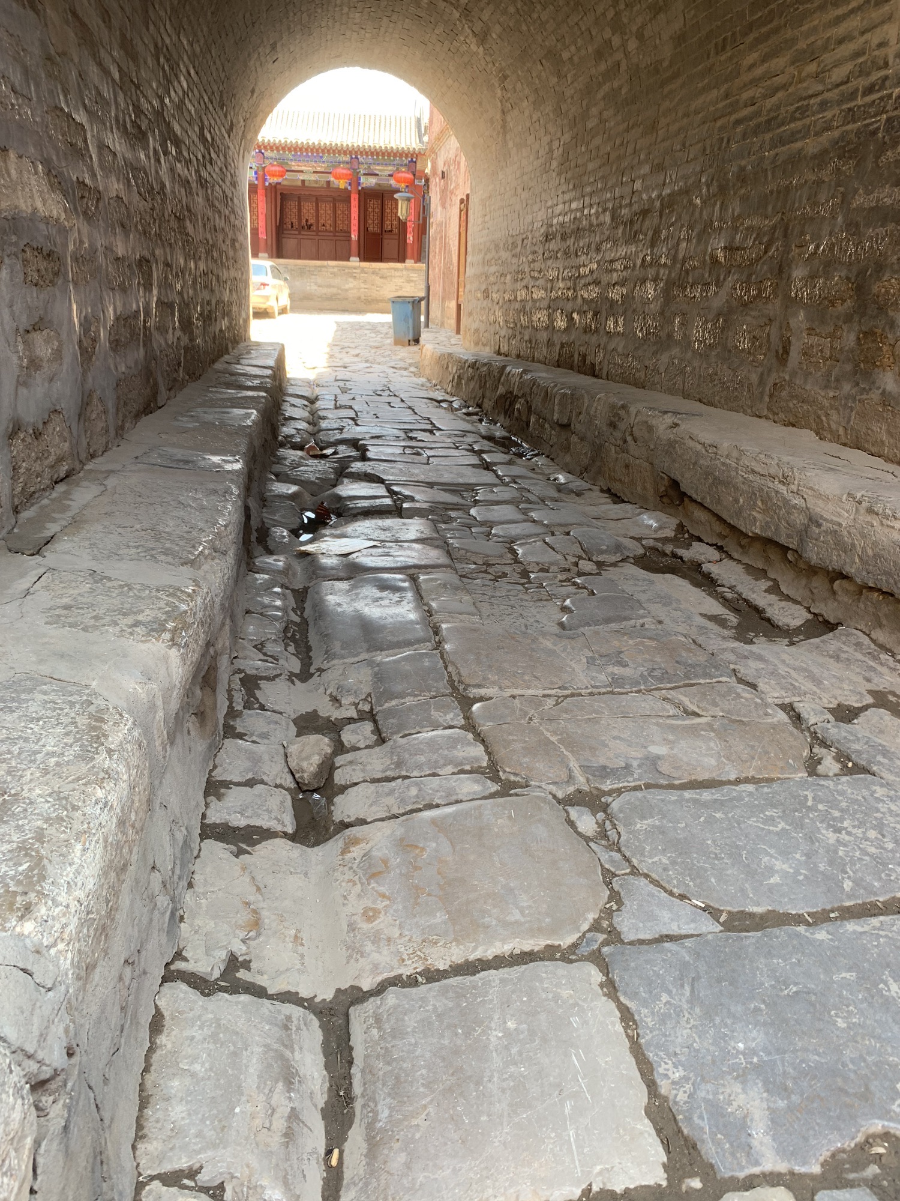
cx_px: 450
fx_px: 901
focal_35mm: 26
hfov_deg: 53.1
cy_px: 600
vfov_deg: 67.3
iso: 32
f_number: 1.8
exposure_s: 1/122
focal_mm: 4.25
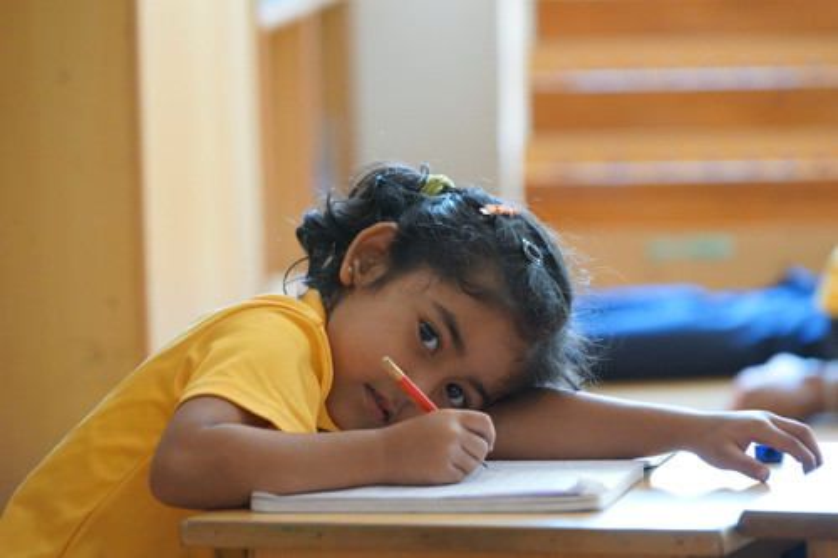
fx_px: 5817
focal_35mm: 250
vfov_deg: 5.5
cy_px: 279
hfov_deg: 8.2
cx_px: 419
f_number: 5.6
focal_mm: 250
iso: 6400
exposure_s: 1/90
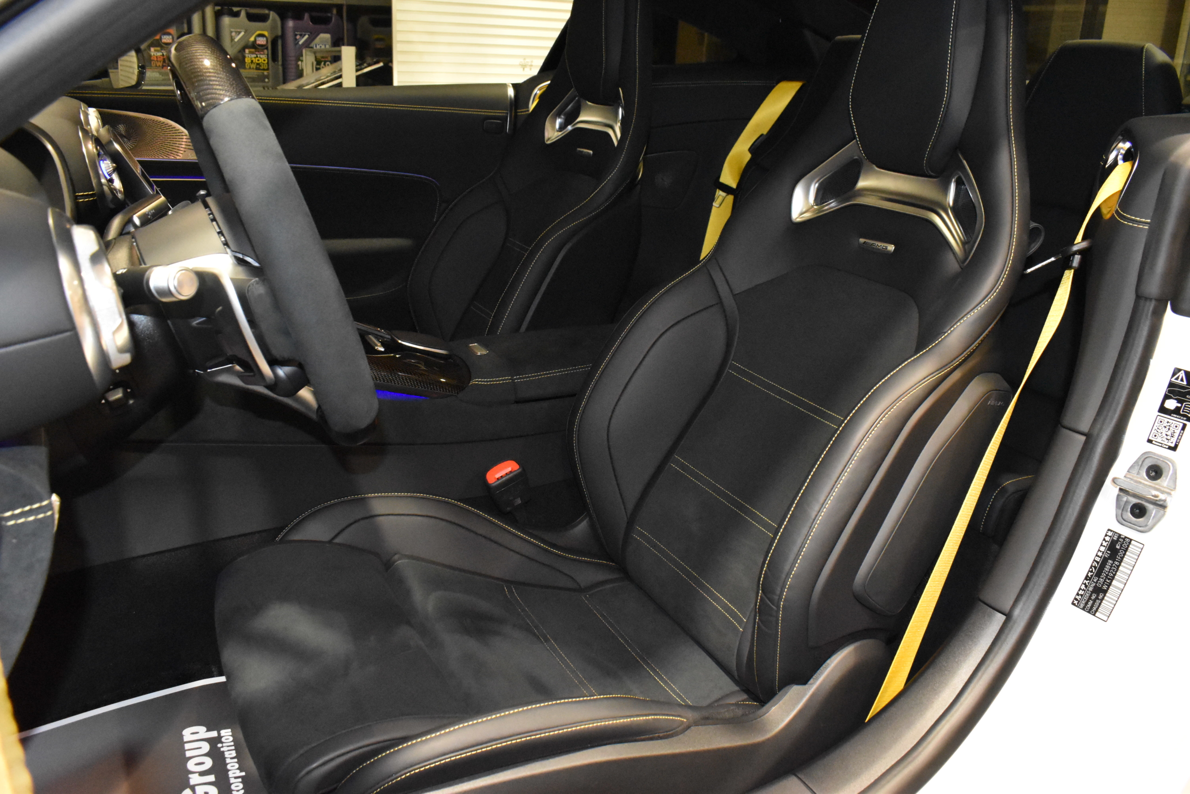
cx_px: 595
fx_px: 892
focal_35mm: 27
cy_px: 397
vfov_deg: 47.9
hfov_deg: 67.4
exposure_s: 1/60
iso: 6400
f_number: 8
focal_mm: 18
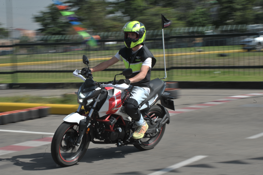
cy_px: 88
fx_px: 672
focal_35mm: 92
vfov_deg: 14.8
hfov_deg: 22.2
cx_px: 132
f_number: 22
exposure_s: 1/50
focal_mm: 92
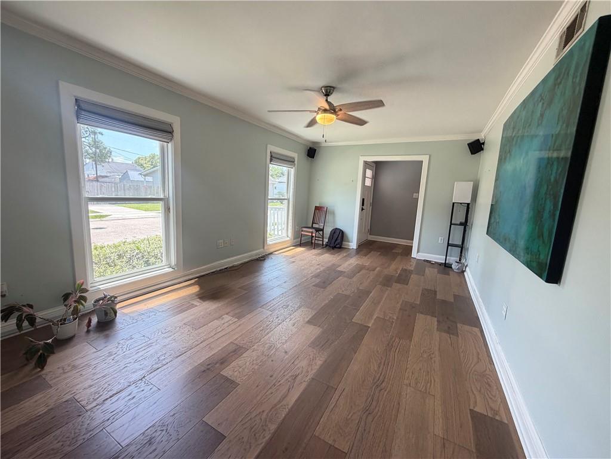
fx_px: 247
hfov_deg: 102.1
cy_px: 230
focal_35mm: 14
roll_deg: -2.3
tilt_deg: -9.8
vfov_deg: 85.7
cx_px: 306
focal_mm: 2.22
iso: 200
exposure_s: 1/120
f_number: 2.2
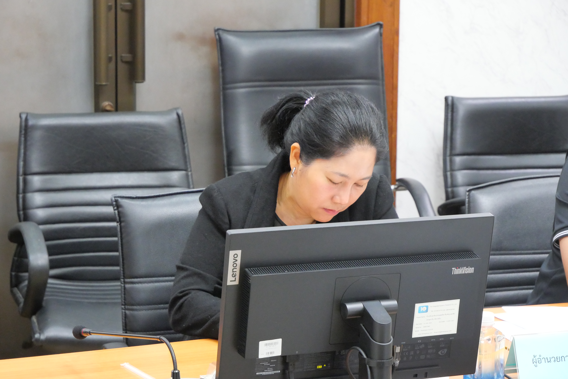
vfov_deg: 11.1
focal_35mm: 124
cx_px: 284
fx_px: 1958
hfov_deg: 16.5
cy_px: 190
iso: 3200
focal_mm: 60
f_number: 5.6
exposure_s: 1/20
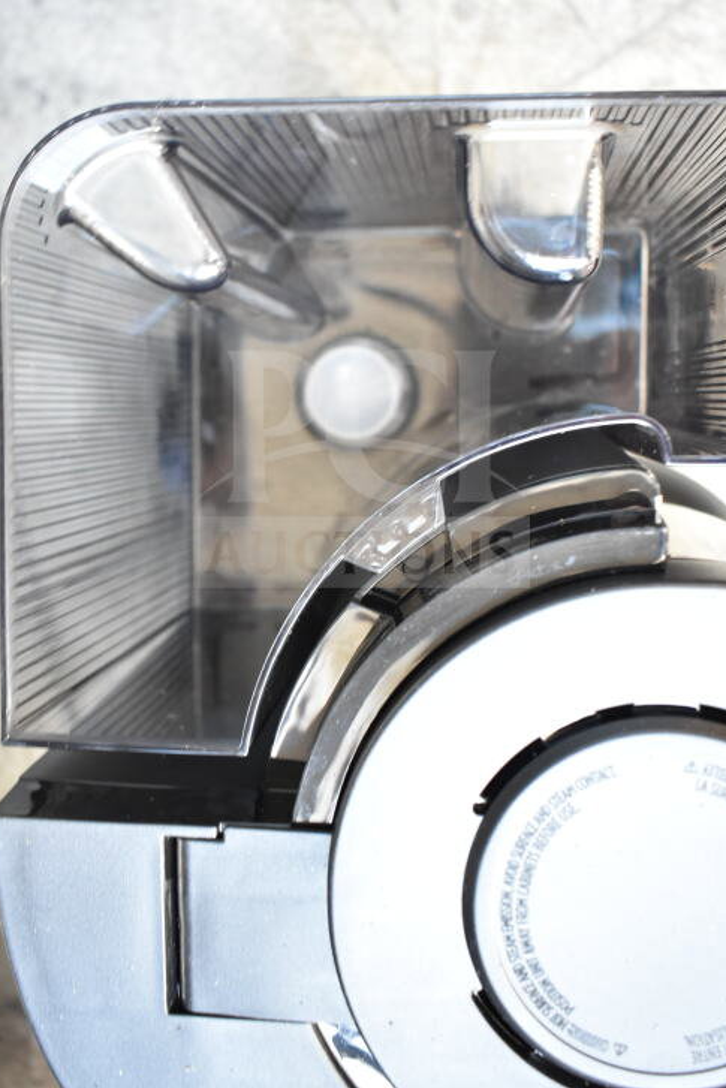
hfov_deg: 33.7
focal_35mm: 40
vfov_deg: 48.7
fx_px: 1198
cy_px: 468
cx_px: 361
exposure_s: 1/40
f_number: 3.8
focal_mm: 21
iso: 1600
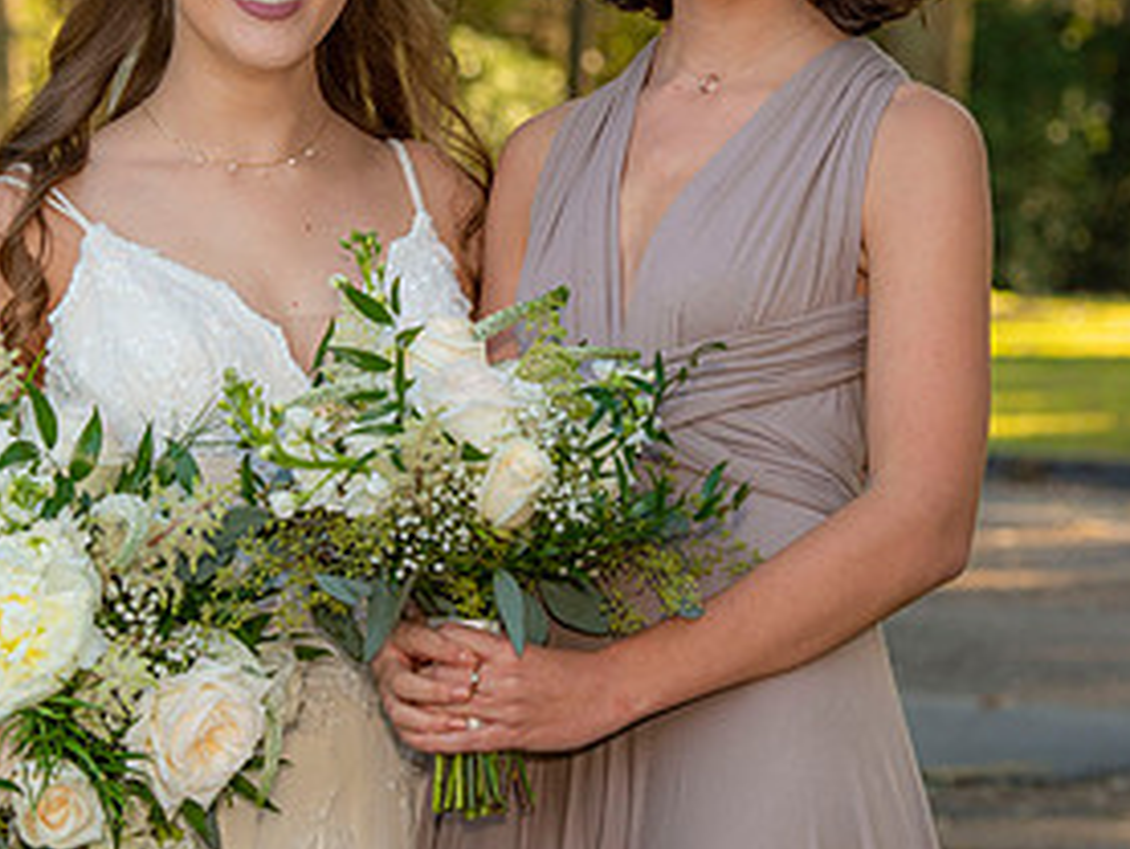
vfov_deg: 6.7
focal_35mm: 221
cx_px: 408
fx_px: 7217
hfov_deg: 8.9
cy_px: 306
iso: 1250
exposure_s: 1/320
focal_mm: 110
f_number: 6.3
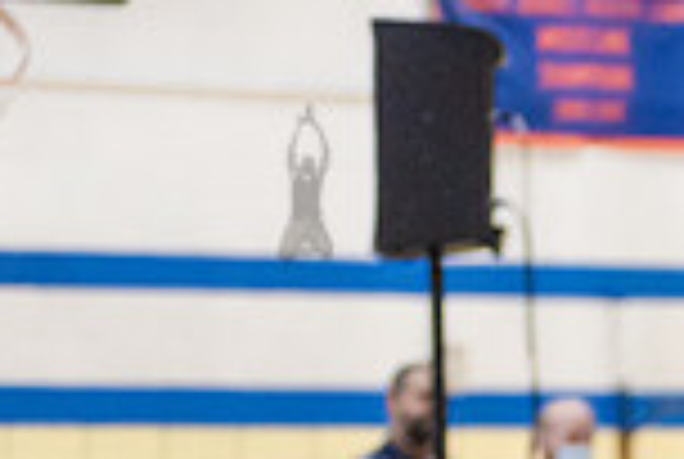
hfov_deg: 6.6
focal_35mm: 305
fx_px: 5806
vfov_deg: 4.5
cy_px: 835
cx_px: 1174
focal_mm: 80
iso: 4000
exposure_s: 1/400
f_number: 3.5
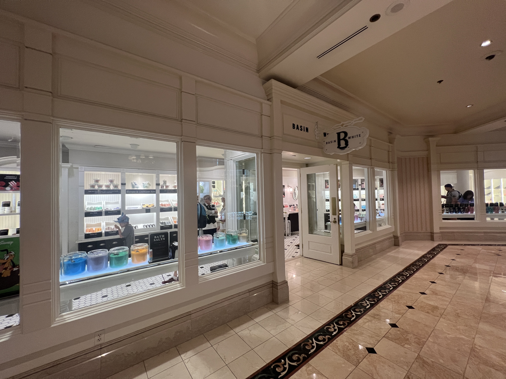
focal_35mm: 13
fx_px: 190
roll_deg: +0.5
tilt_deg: +1.2
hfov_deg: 106.2
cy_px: 190
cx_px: 253
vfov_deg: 89.9
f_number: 1.8
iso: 200
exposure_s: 1/120
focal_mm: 1.57
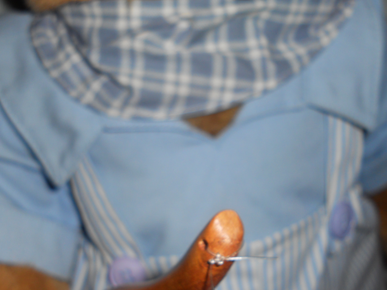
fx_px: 581
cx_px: 182
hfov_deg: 36.8
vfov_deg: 28.0
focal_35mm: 52
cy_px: 159
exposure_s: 1/25
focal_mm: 5.8
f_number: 8.8
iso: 80
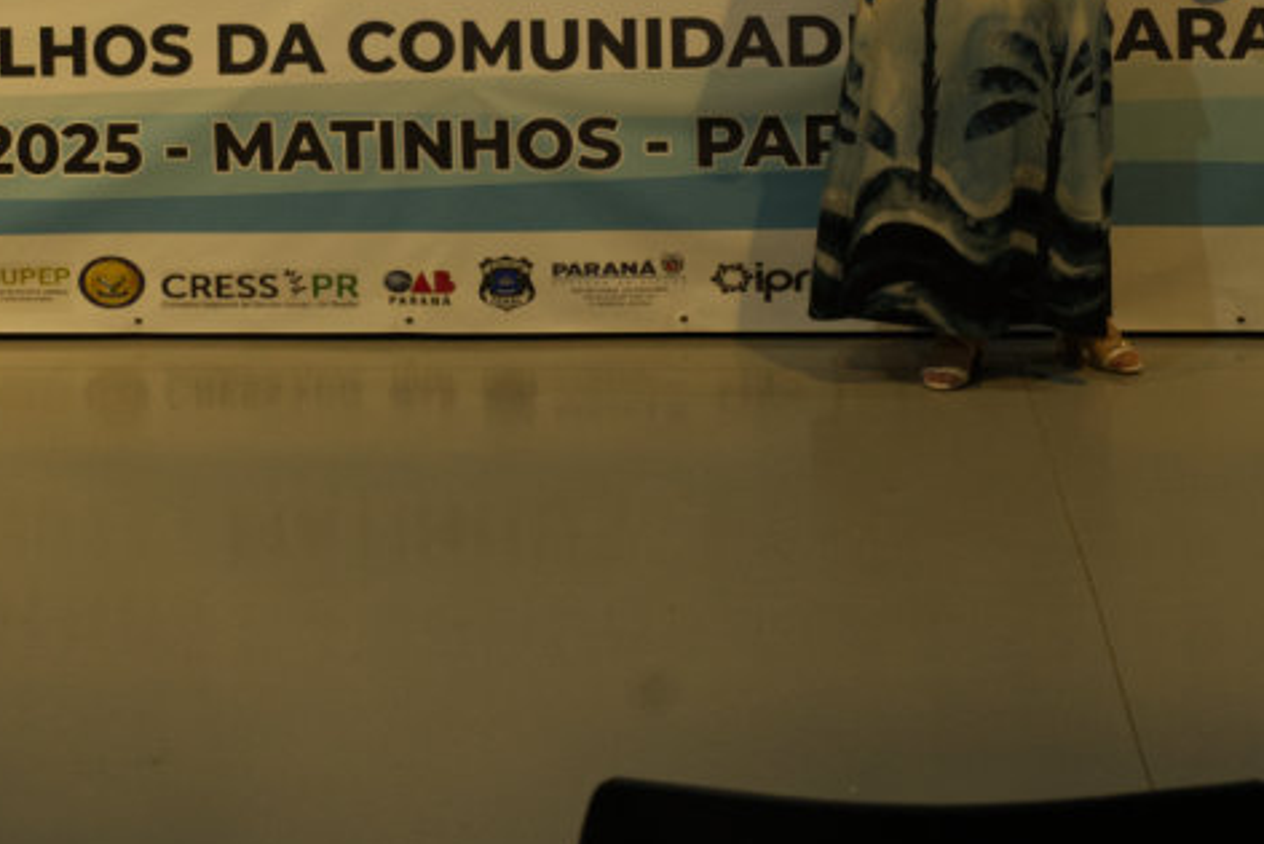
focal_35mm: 89
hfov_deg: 22.6
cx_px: 281
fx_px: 3126
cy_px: -60
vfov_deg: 15.0
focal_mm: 35
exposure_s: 1/80
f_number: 5.6
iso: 2000
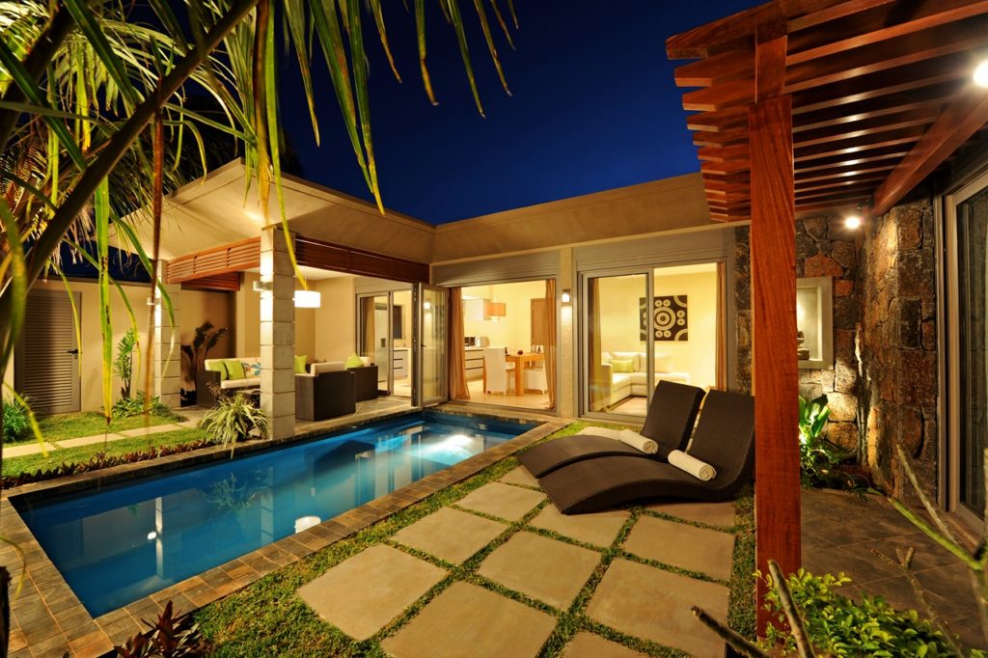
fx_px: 384
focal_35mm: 14
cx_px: 494
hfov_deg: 104.3
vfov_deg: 81.2
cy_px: 329
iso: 200
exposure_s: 3
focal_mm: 14
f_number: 8
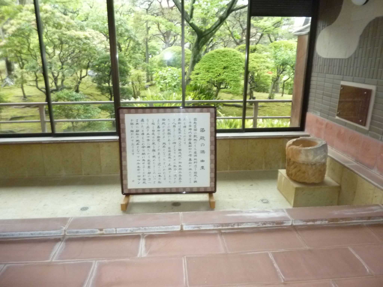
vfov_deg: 54.9
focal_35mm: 25
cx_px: 192
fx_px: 277
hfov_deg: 69.4
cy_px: 144
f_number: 3.3
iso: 400
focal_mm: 4.1
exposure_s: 1/30
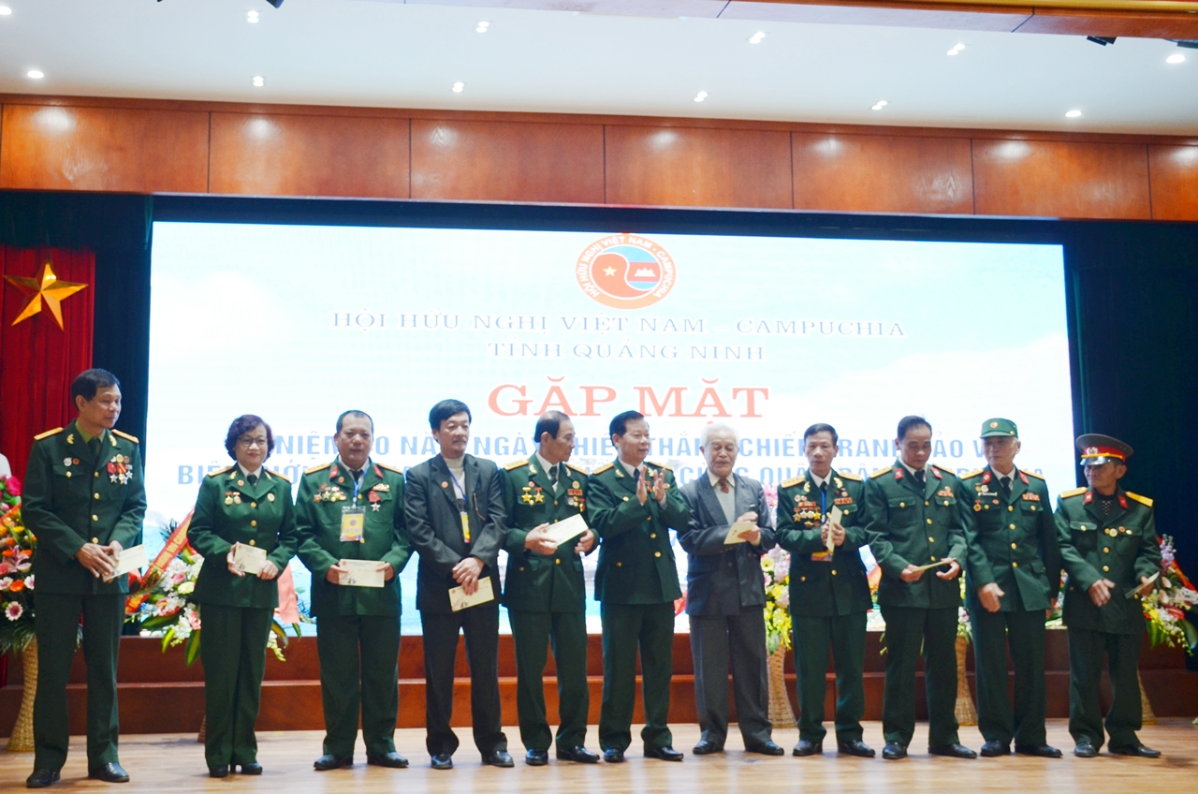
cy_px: 397
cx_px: 599
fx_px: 1196
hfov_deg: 53.2
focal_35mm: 36
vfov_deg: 36.7
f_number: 4.5
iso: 400
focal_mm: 24
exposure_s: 1/80
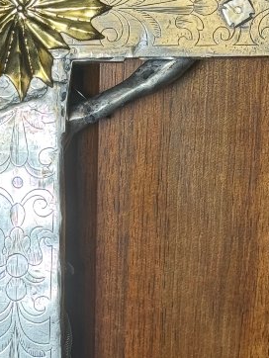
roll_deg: -1.7
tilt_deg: -9.5
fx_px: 1646
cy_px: 314
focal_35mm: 159
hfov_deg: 9.3
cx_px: 45
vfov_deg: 12.3
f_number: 1.78
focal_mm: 6.76
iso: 50
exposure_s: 1/131
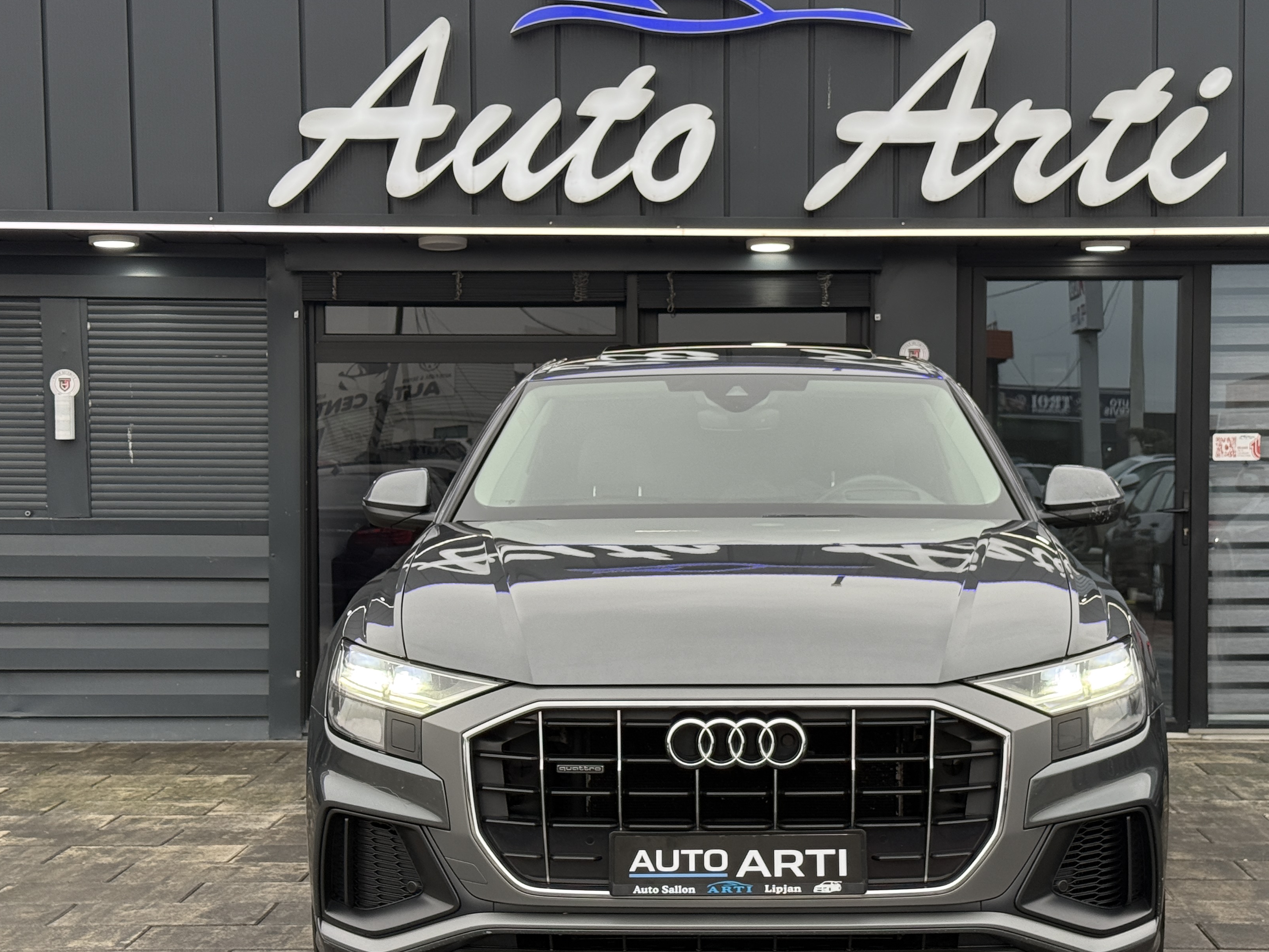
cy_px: 541
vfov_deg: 24.4
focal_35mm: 60
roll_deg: -0.1
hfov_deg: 32.1
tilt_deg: -2.3
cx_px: 725
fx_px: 2199
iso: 64
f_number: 1.78
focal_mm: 6.76
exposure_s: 1/202
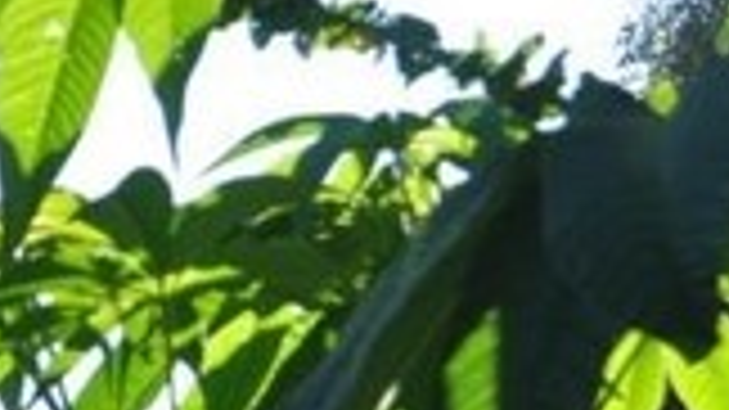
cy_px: 710
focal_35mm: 210
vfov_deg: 5.7
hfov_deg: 9.2
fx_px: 4050
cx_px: -1012
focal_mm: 27
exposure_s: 1/250
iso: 200
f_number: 8
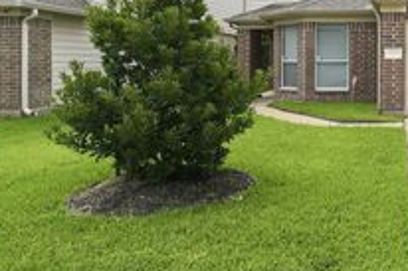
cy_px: 20
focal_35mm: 34
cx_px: 408
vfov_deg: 36.1
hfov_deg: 46.7
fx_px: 385
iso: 500
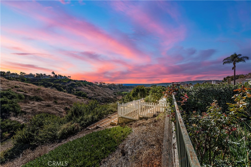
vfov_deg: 81.2
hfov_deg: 104.2
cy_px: 84
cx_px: 126
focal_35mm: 14
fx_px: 98
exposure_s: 1/4000
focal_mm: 14
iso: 160
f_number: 7.1
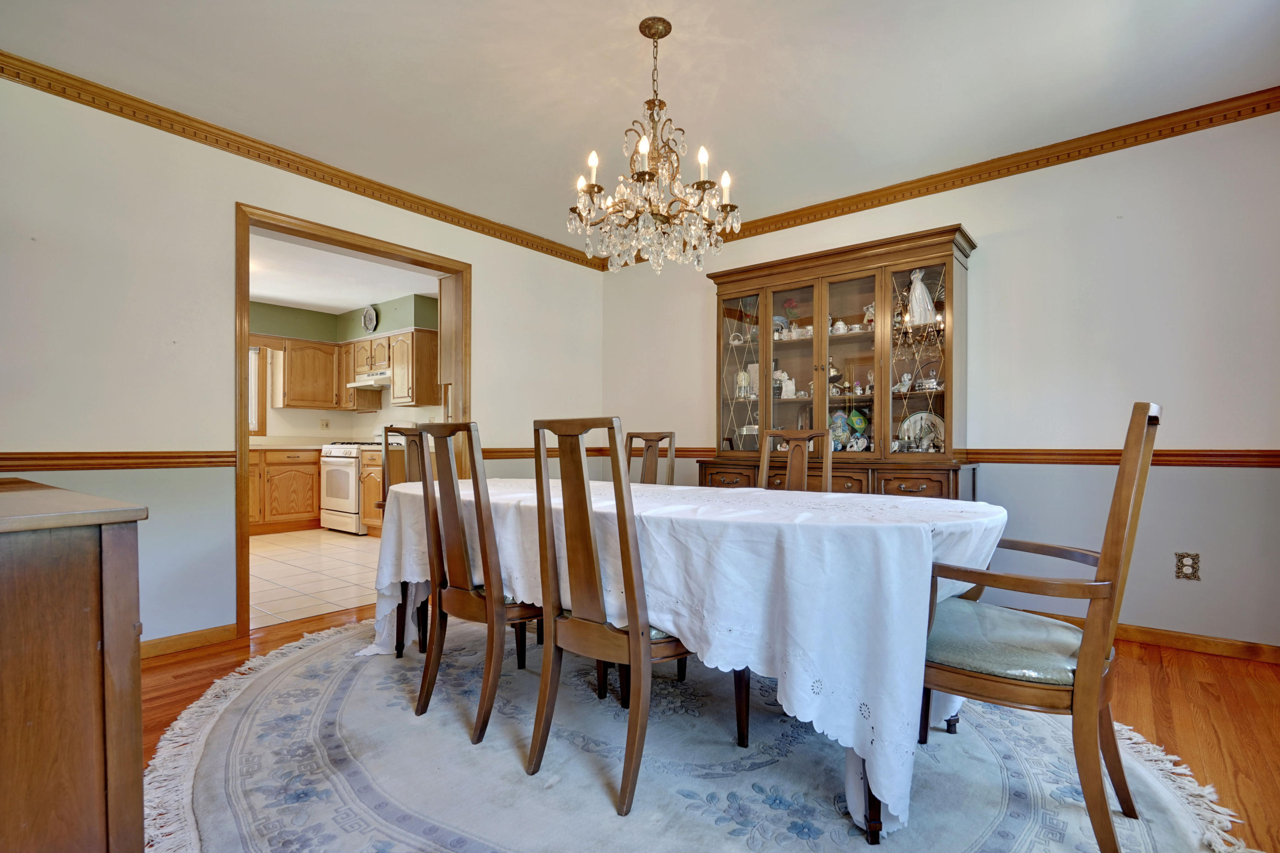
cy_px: 447
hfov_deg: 93.2
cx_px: 660
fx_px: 604
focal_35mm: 17
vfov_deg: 70.4
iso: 250
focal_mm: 16
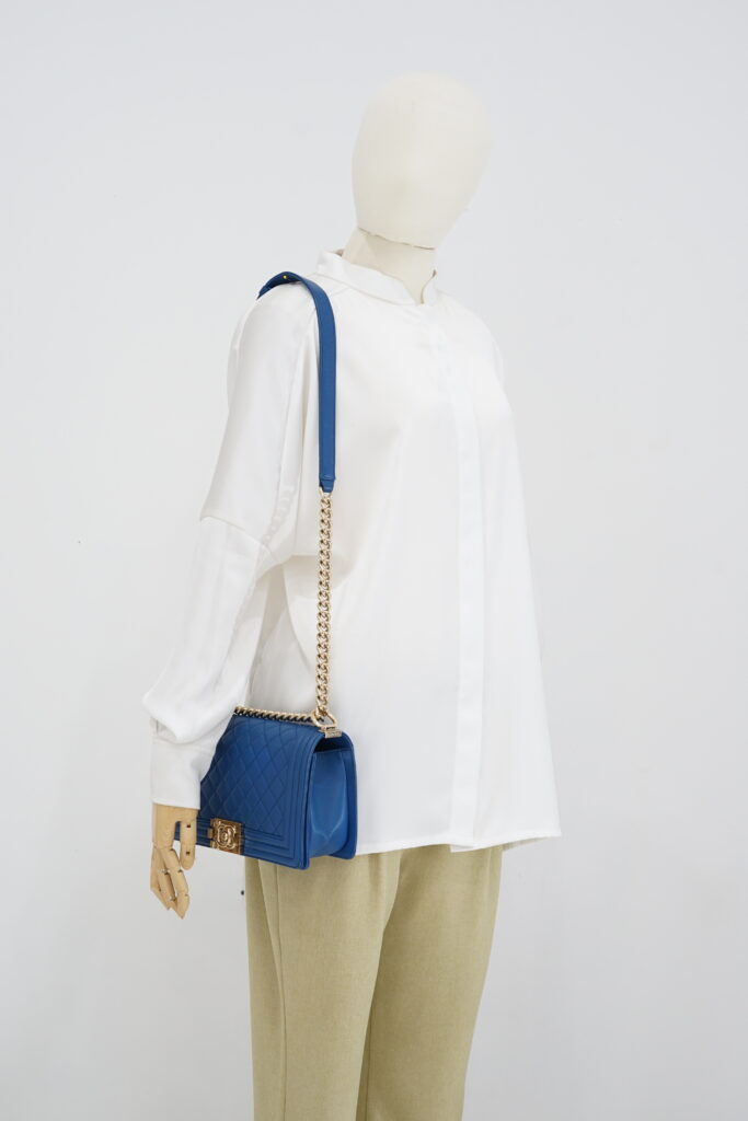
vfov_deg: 39.6
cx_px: 374
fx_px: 1558
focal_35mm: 50
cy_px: 560
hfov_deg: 27.0
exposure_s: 1/10
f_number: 6.3
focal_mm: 50
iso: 640
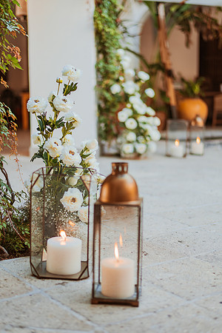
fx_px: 536
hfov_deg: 23.4
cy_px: 166
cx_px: 111
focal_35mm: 58
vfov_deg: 34.5
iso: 100
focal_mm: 58
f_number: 1.4
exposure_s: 1/200
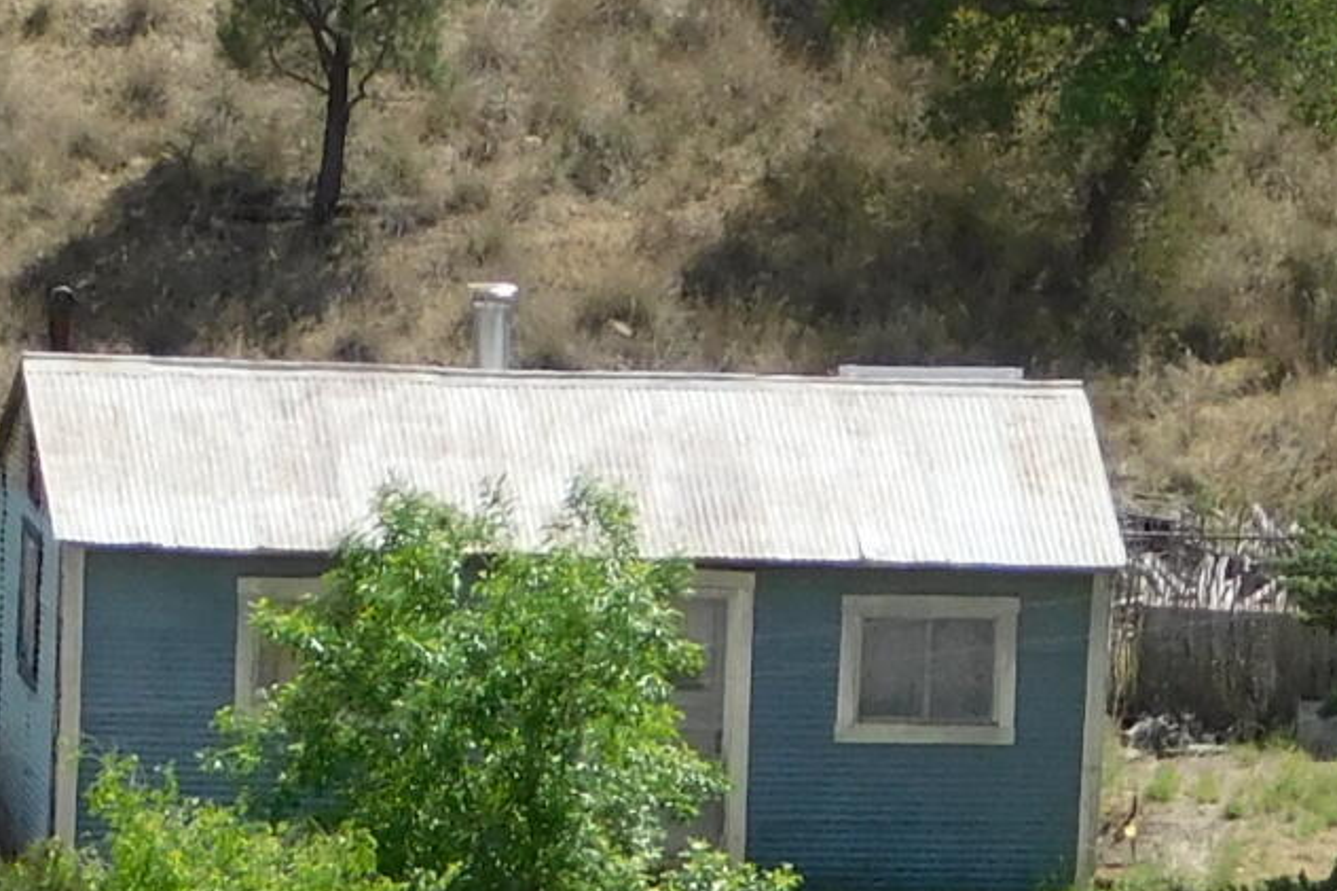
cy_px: 1551
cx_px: 747
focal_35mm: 568
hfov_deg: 3.6
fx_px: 21088
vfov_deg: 2.4
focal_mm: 20.3
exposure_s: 1/500
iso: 125
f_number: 4.8
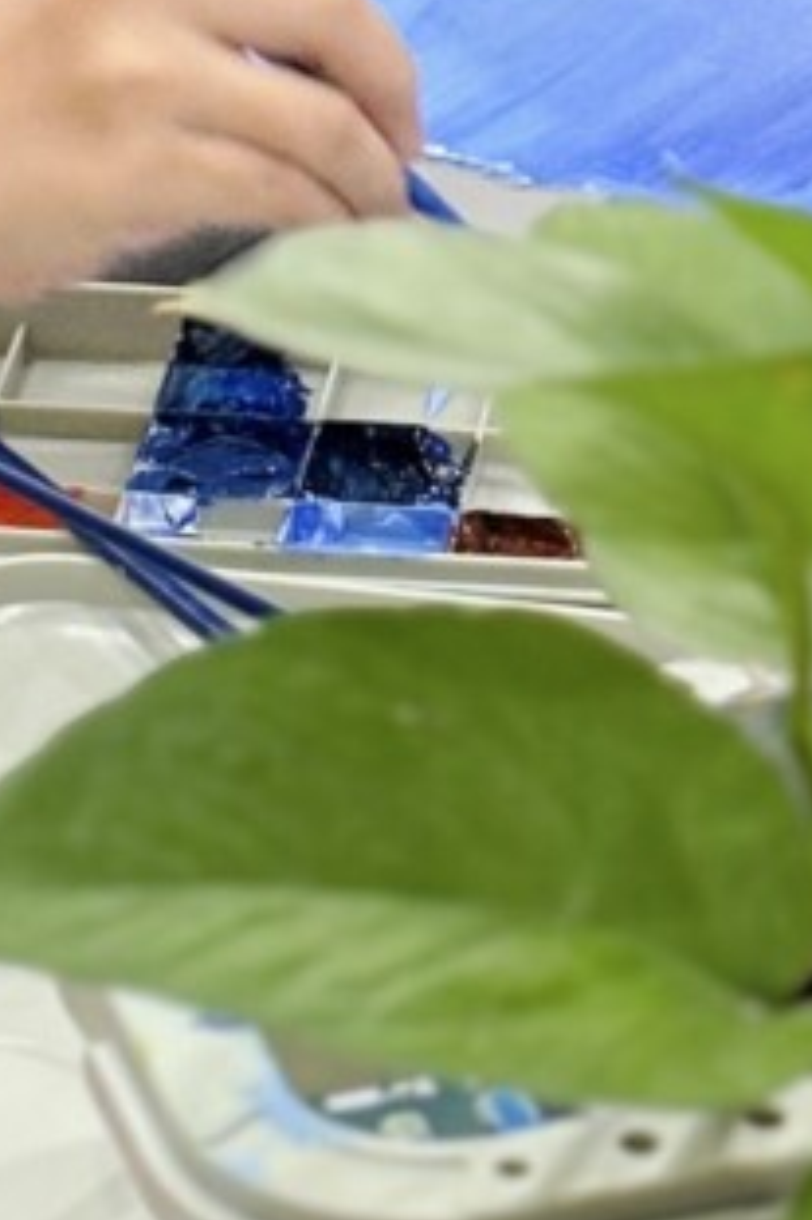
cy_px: 475
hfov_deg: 6.5
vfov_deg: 9.8
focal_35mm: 209
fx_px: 7078
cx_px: 832
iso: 160
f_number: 1.6
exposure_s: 1/50
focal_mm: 5.96
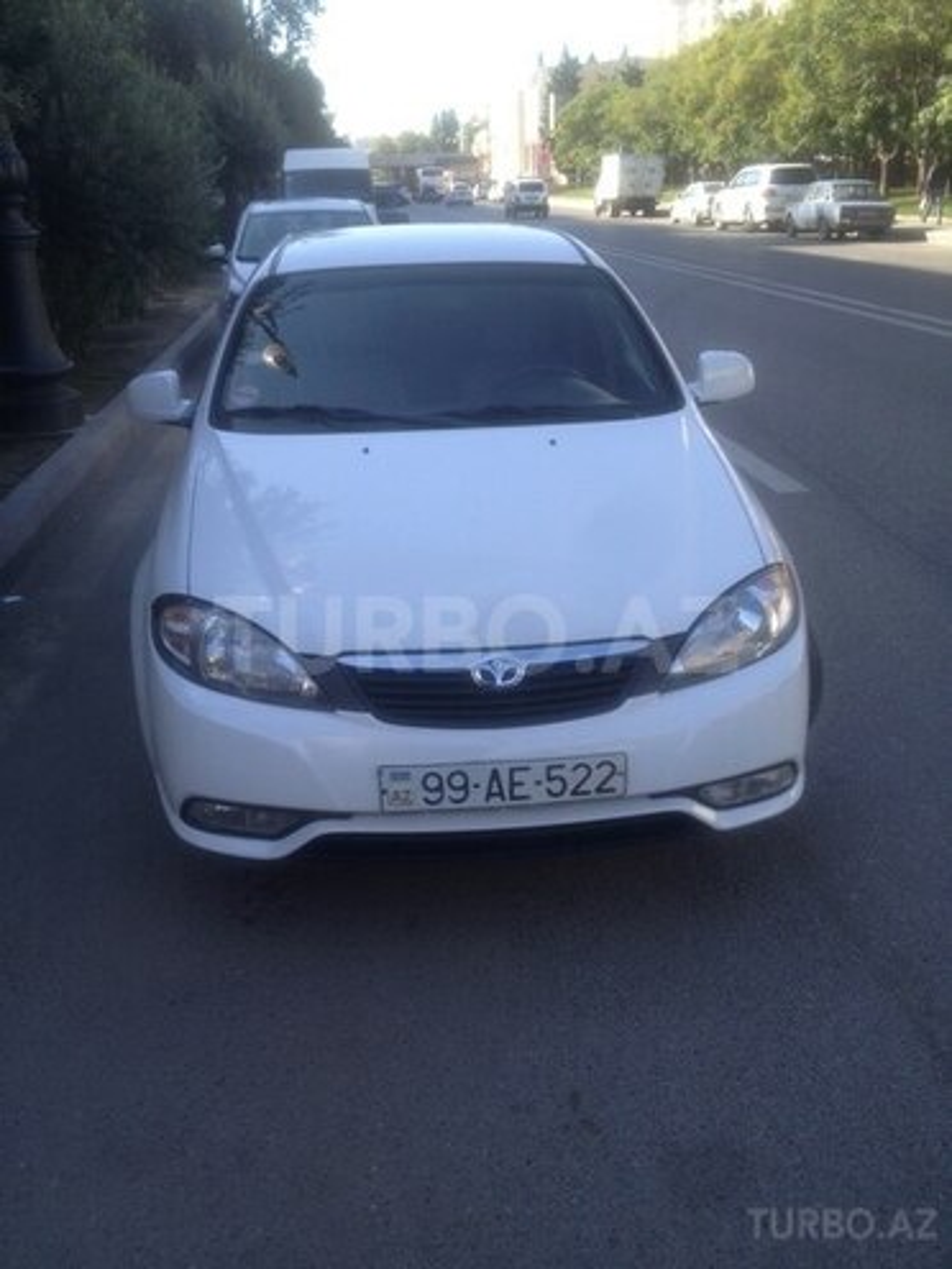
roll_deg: +1.8
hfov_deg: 40.7
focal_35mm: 35
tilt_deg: -24.3
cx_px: 476
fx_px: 1283
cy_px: 634
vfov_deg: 52.6
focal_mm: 4.28
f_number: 2.4
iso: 50
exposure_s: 1/445
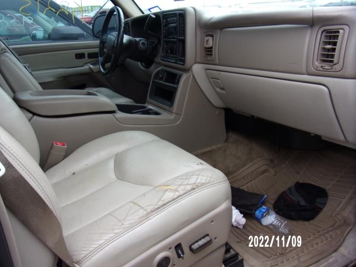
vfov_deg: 53.1
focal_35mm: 26
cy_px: 129
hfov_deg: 67.2
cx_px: 165
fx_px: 267
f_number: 3.3
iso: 80
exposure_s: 1/100
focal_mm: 4.3
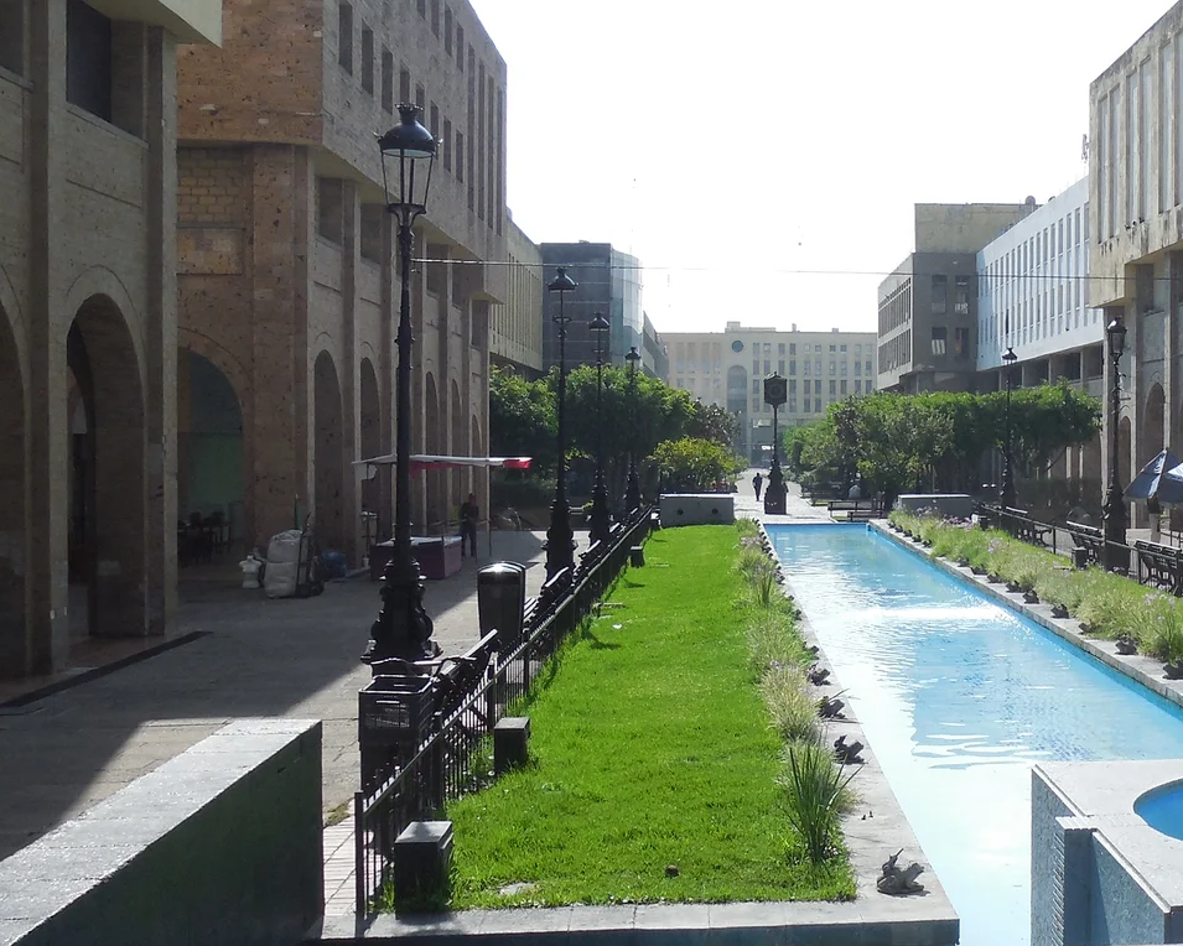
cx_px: 970
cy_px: 466
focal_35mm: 51
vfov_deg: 29.7
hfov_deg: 35.3
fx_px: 1786
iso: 125
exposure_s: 1/1000
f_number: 3.5
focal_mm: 4.6
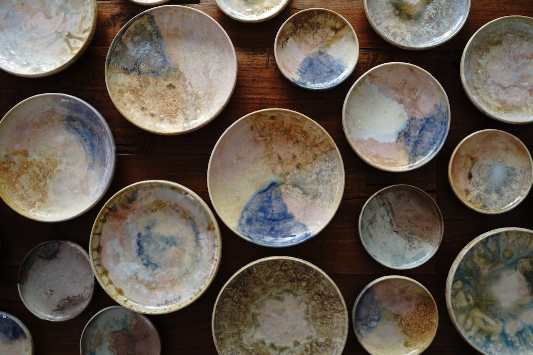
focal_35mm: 31
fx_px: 459
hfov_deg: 60.3
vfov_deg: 42.3
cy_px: 178
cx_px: 266
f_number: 7.1
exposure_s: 1/15
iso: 800
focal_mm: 31
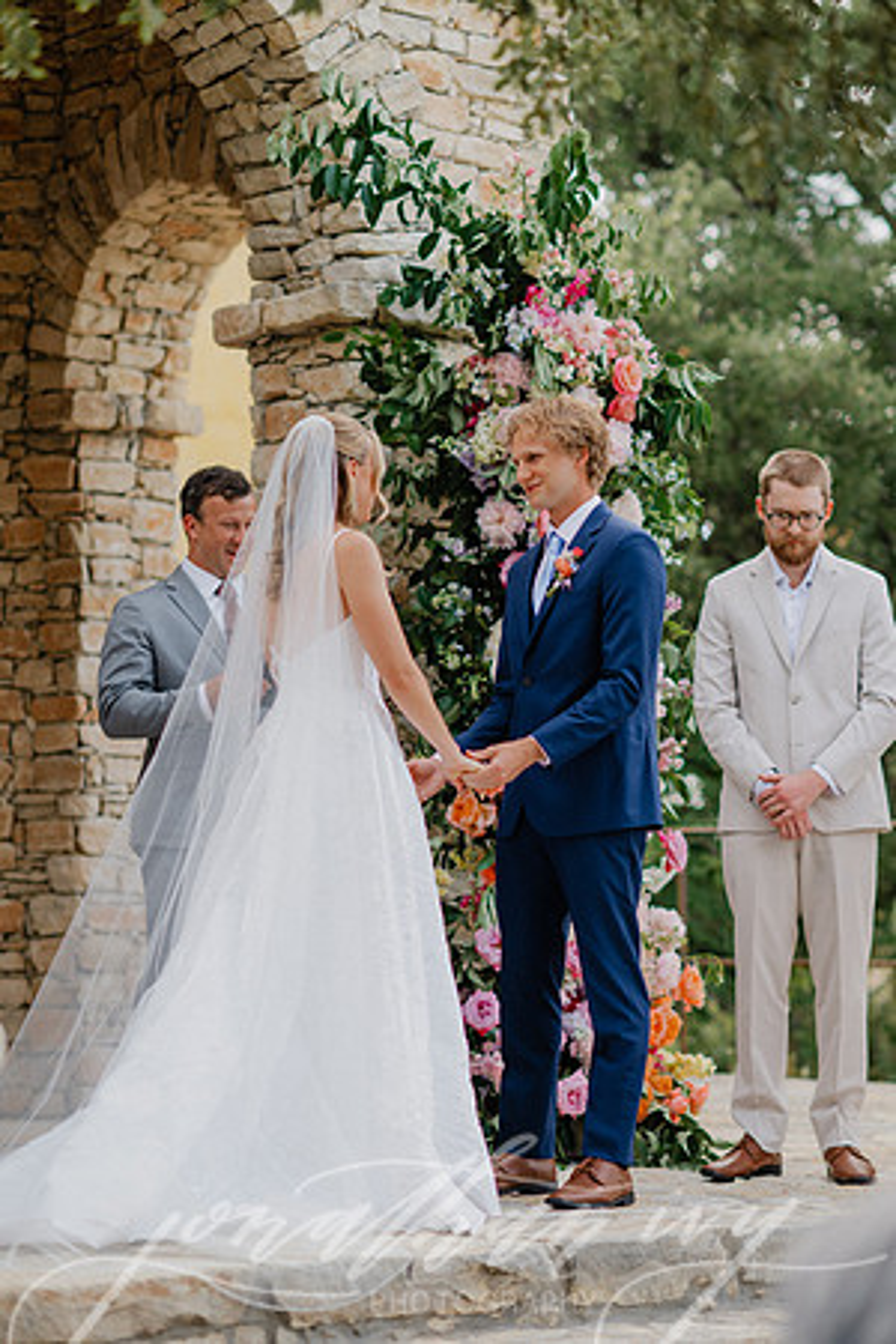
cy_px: 672
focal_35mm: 85
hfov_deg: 16.1
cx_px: 448
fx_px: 3173
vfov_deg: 23.9
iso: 80
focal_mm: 85
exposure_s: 1/800
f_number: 2
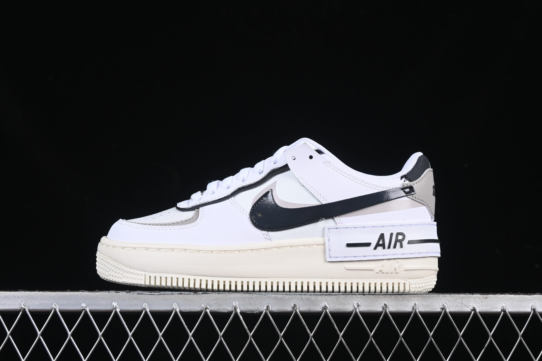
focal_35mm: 75
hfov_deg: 27.0
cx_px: 271
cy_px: 180
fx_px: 1129
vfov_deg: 18.2
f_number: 8
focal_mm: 50
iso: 160
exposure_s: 1/80
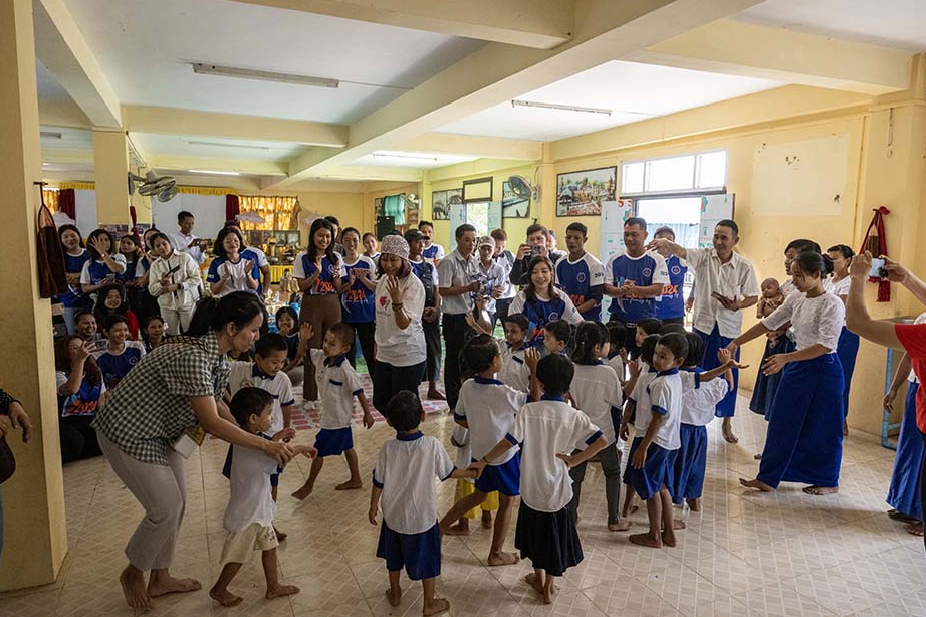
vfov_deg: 51.3
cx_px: 472
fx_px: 643
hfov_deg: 71.5
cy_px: 308
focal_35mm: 25
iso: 4000
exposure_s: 1/200
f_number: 6.3
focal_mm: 24
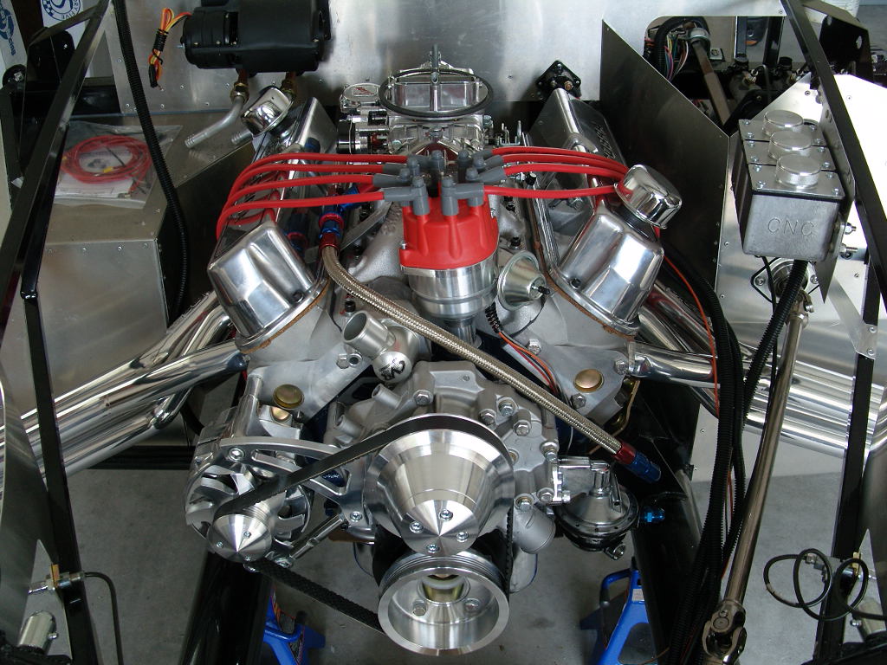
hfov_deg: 49.0
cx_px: 444
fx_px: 974
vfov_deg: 37.7
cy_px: 332
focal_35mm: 38
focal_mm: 7.8
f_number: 2.8
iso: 80
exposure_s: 1/60
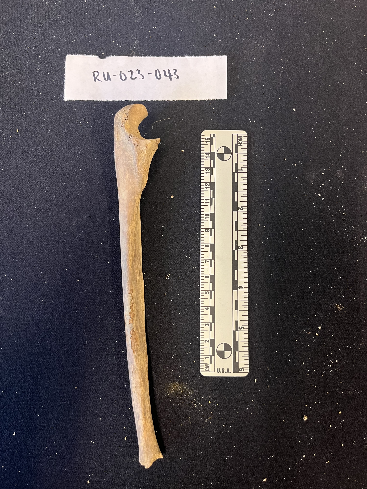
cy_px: 244
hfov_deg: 53.1
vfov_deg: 67.3
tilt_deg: -85.1
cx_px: 184
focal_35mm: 26
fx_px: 368
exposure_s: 1/40
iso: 500
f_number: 1.6
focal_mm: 5.1
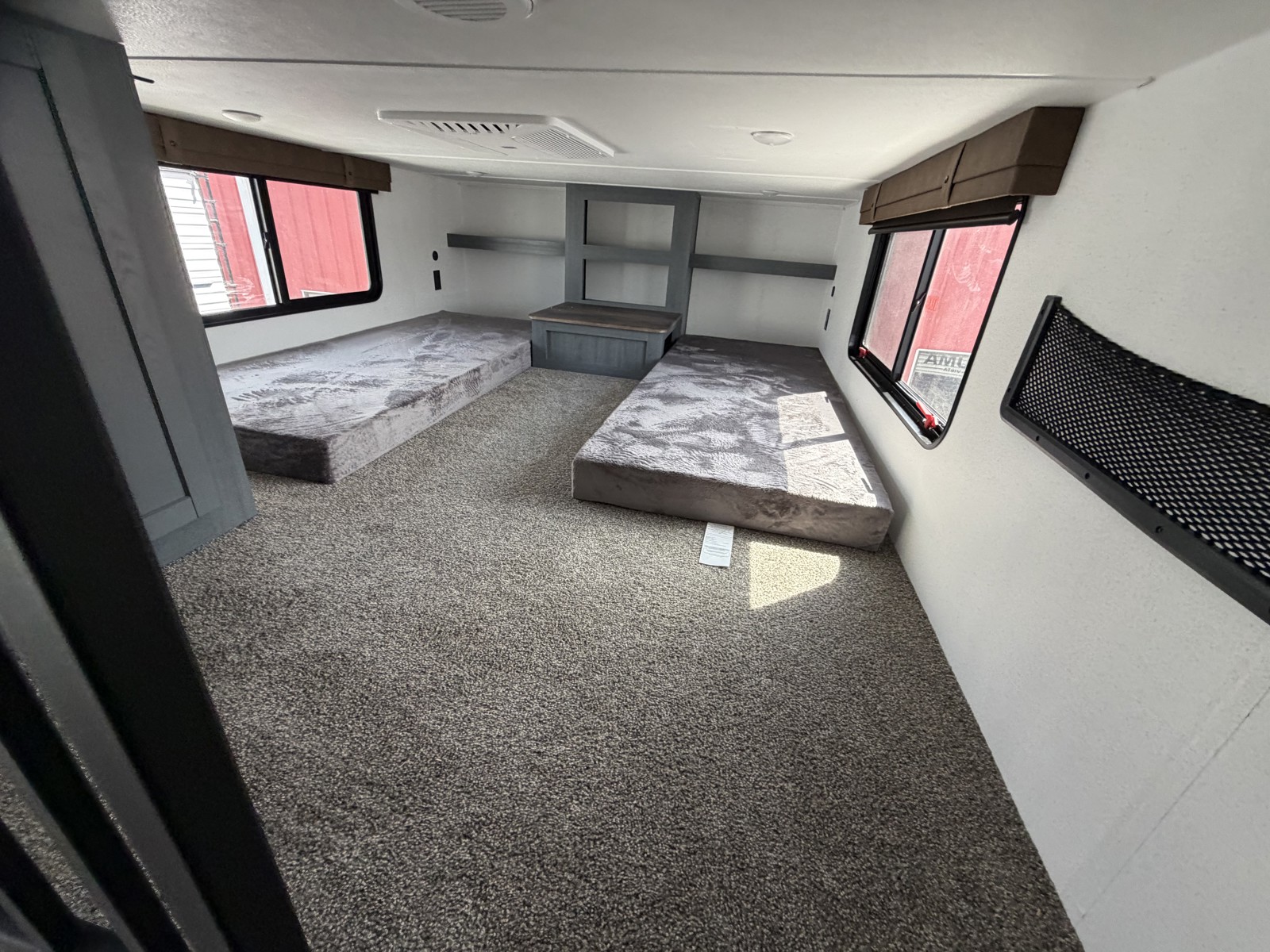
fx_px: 514
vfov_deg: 85.7
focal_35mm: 14
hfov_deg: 102.1
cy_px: 476
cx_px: 635
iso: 320
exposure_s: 1/121
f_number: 2.2
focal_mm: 2.22
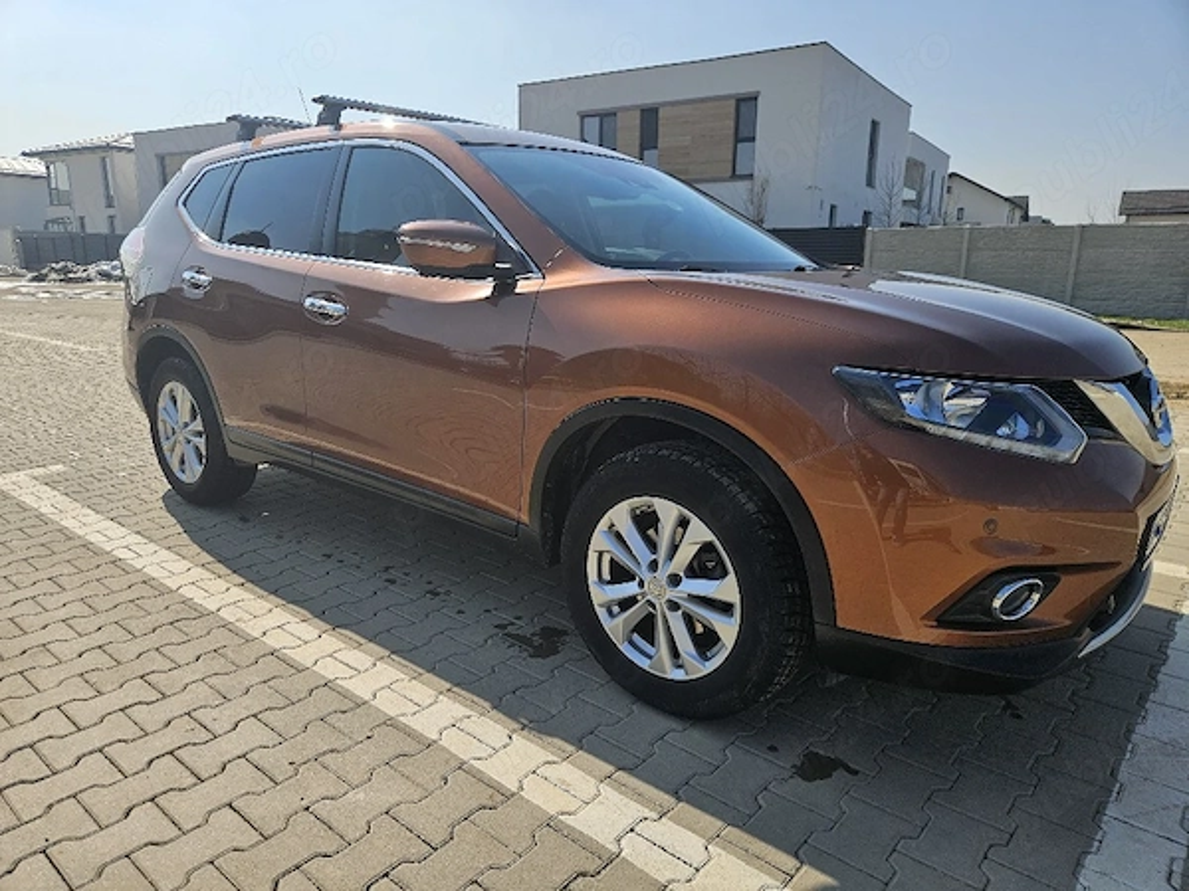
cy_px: 446
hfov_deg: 73.9
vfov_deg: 58.9
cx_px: 594
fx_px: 790
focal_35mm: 23
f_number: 1.8
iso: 25
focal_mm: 5.4
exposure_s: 1/2500
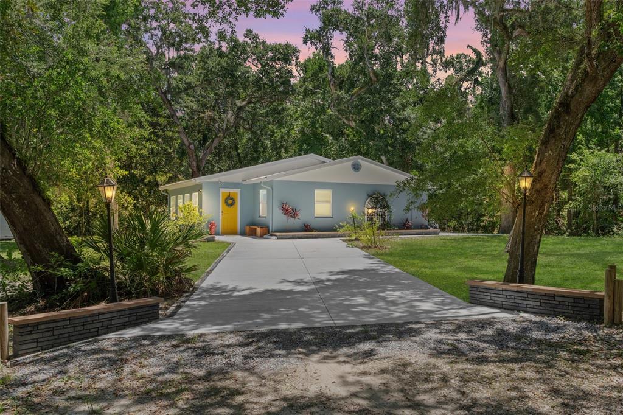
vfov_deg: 43.6
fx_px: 519
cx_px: 312
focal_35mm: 30
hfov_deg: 61.9
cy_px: 208
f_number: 8
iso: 320
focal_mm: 20
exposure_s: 1/400
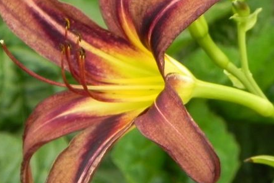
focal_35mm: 324
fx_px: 2467
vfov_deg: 4.2
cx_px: 208
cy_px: 78
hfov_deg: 6.4
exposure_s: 1/200
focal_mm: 23
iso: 160
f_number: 5
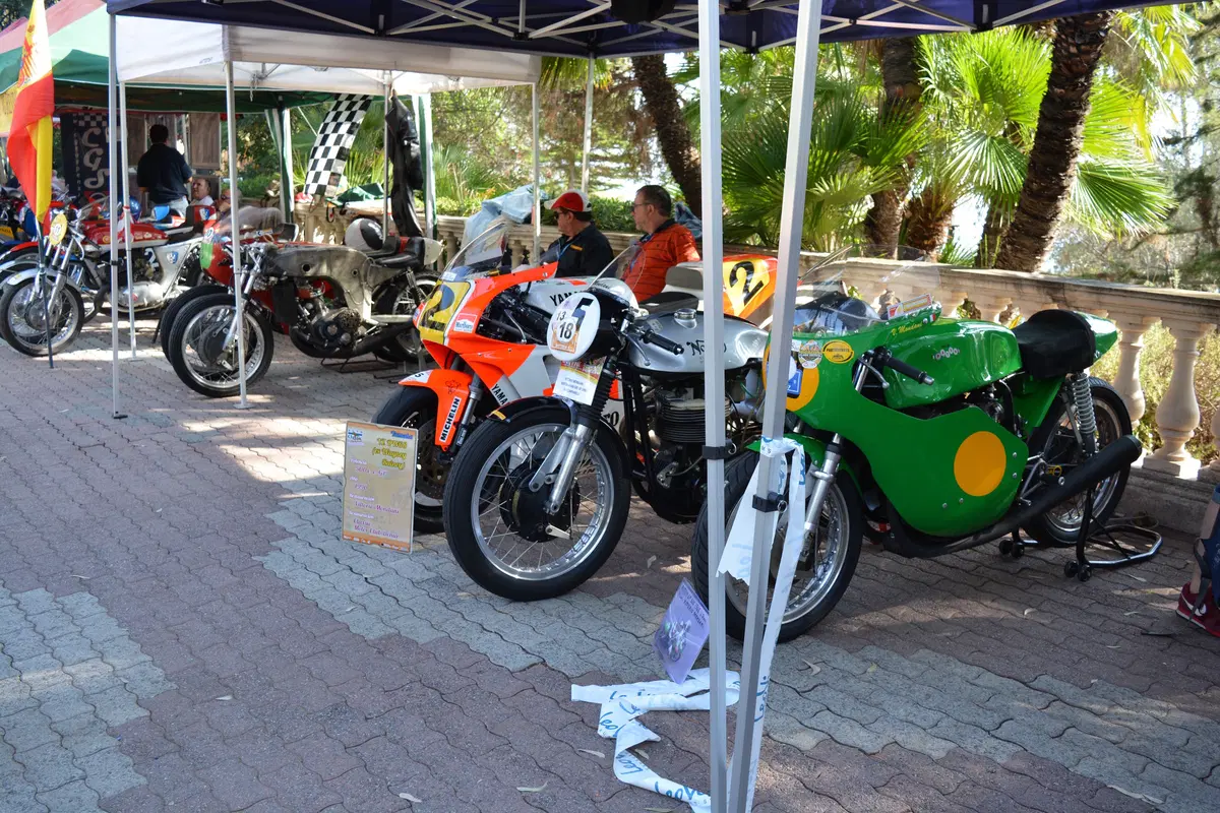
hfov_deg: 53.1
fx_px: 1220
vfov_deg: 36.9
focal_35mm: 36
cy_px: 406
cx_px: 610
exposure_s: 1/125
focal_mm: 24
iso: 250
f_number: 5.6
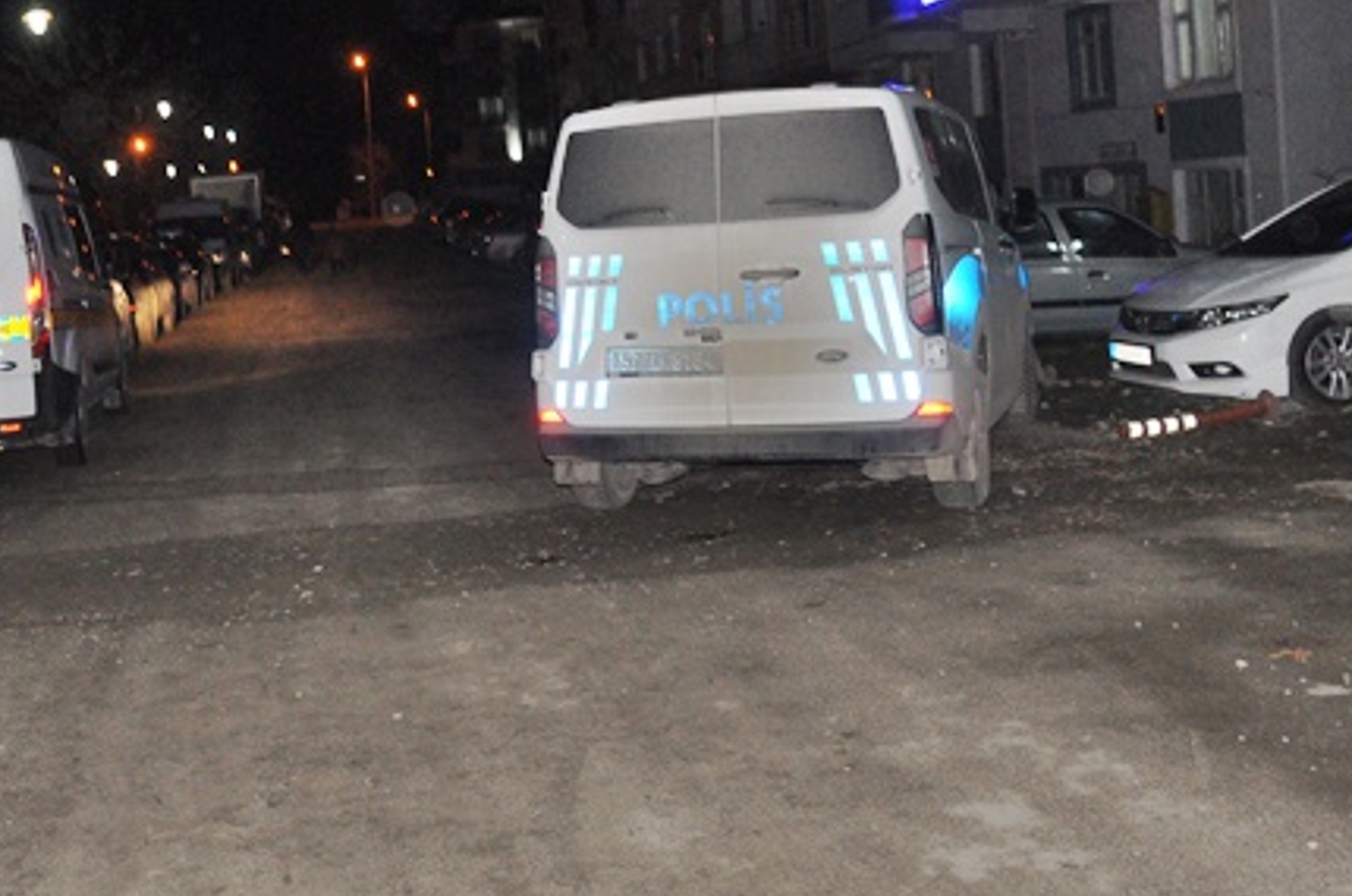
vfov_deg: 29.8
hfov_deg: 43.5
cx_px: 380
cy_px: 200
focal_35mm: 44
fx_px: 1649
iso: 1600
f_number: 5
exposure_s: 1/60
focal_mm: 18
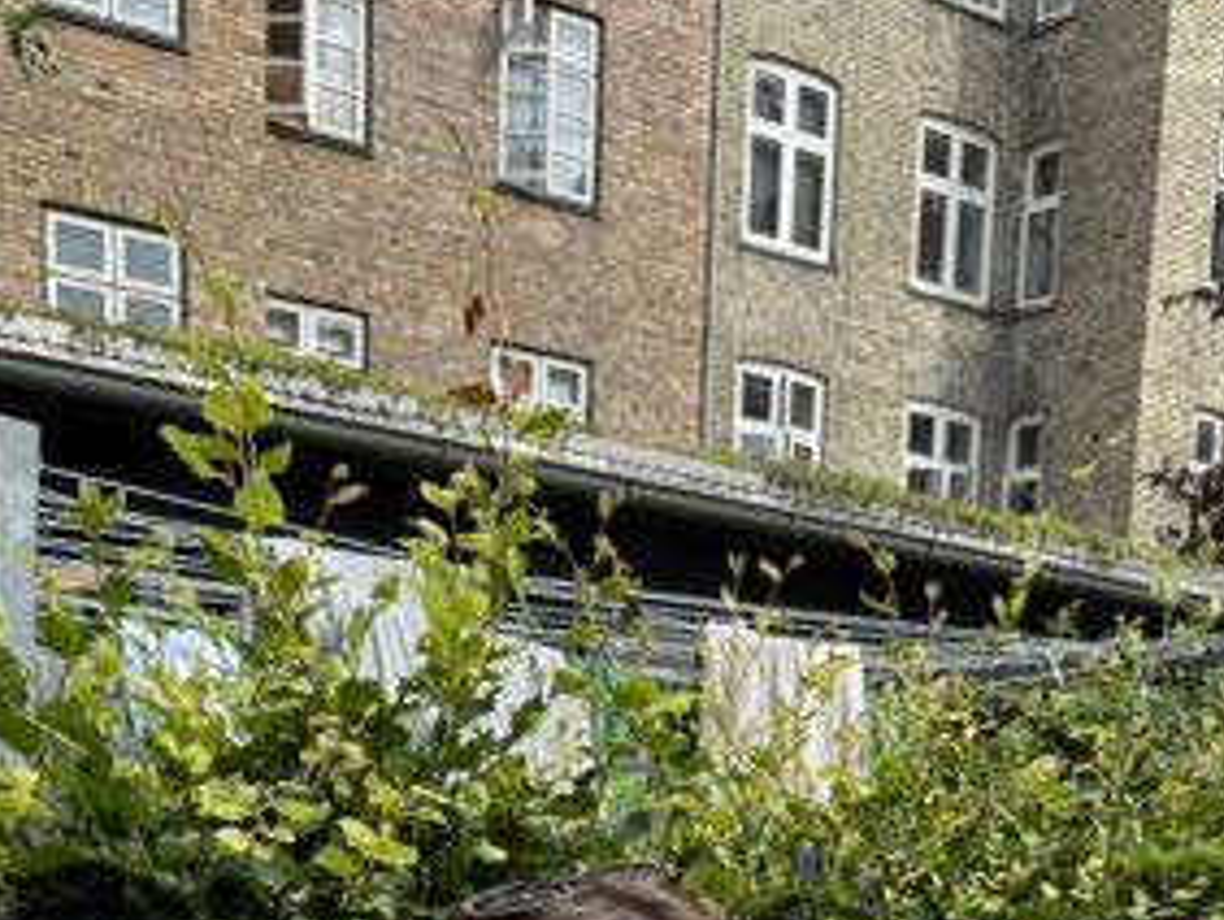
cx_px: 690
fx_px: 1805
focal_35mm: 51
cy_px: 1211
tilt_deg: -10.5
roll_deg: -3.7
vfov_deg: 24.7
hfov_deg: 37.4
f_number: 1.78
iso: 80
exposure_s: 1/1923
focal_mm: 6.76
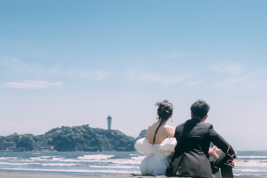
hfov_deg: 30.0
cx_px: 161
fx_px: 497
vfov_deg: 20.3
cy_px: 82
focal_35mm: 67
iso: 160
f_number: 4.5
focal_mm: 29.2
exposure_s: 1/500
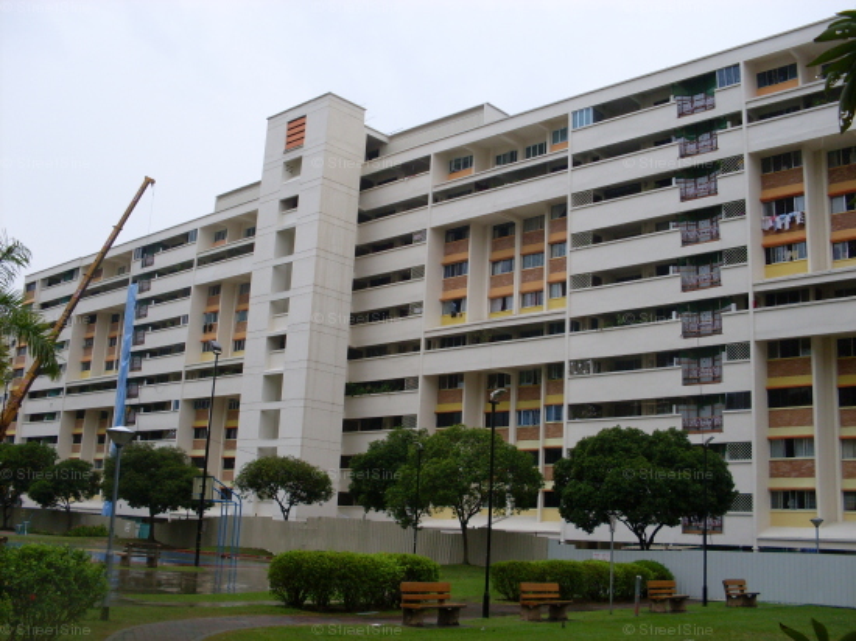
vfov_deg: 37.7
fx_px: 939
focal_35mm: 38
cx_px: 428
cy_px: 320
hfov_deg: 49.0
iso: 80
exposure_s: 1/350
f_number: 2.8
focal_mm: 6.3
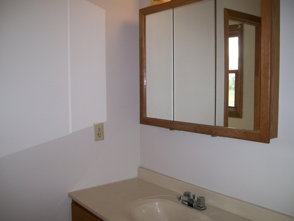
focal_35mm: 36
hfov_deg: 51.4
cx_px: 147
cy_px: 110
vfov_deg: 39.7
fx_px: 306
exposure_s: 1/64
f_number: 2.7
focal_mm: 6
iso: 80
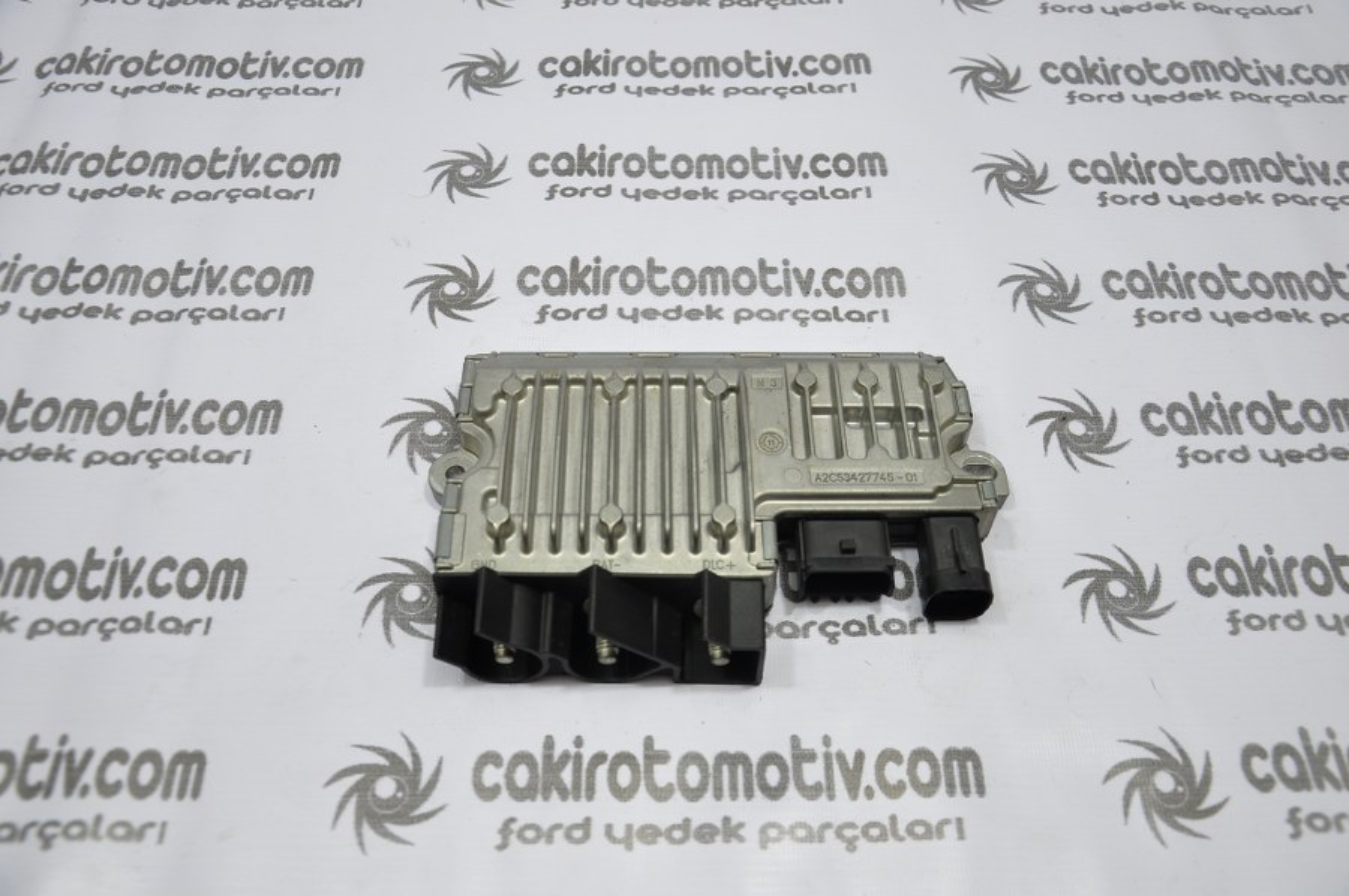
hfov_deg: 57.3
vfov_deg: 39.9
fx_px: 1235
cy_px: 448
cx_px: 674
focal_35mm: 33
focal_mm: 22
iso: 200
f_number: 4.5
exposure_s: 1/40
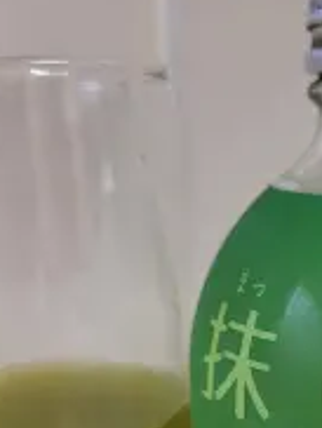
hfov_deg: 25.0
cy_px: 400
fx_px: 705
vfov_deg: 31.8
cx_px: 289
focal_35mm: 57
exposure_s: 1/50
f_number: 1.8
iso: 320
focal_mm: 5.4
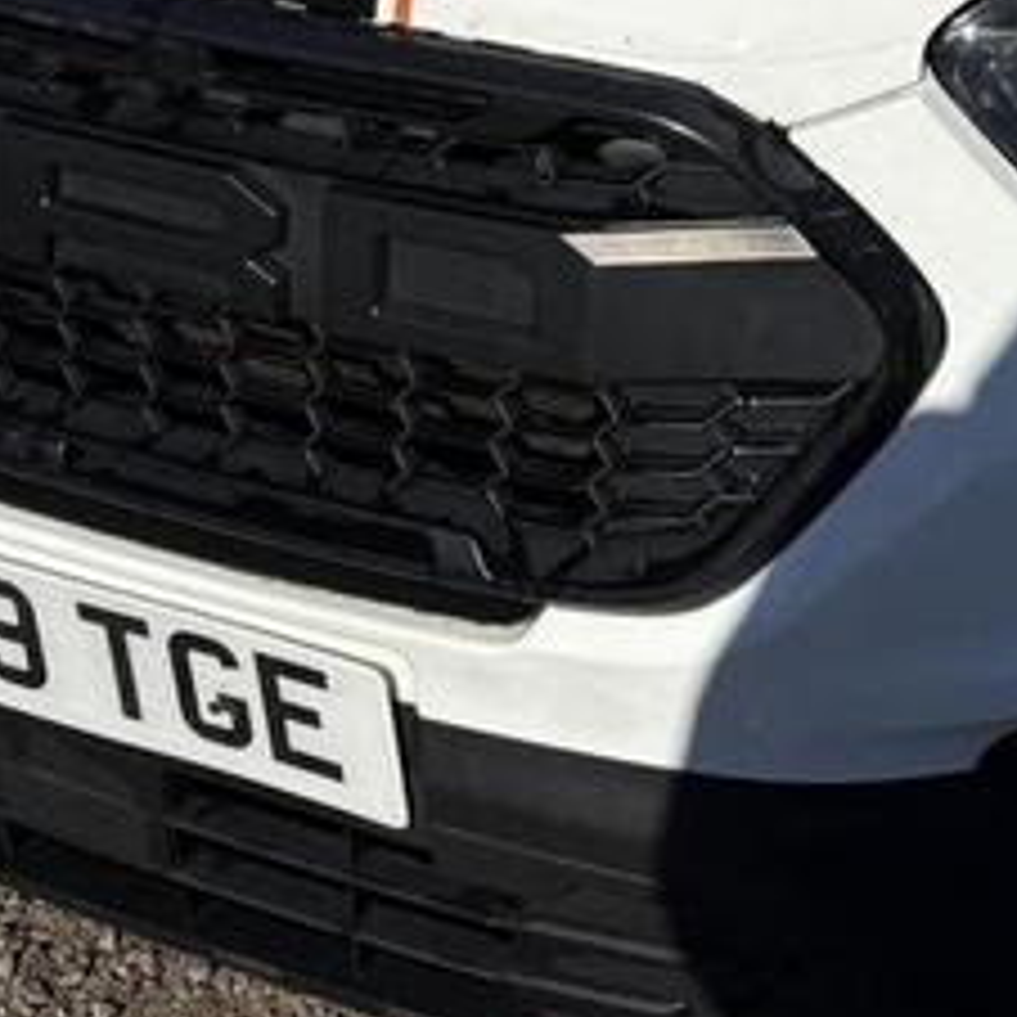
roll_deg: +1.6
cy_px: -360
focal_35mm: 91
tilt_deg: -11.2
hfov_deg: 18.5
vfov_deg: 17.7
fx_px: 3025
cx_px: 1062
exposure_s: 1/8850
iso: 50
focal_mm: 5.96
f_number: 1.6
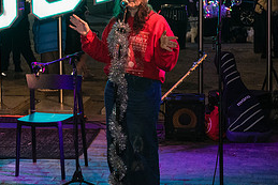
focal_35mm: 85
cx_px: 137
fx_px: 657
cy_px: 49
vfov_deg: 16.0
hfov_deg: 23.9
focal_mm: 38
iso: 4000
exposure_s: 1/160
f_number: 4.5
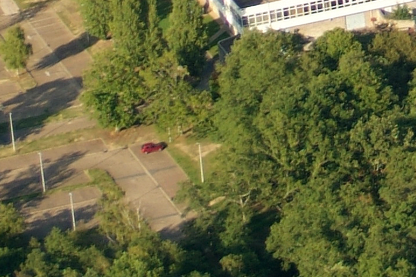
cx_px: 820
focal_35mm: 466
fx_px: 5383
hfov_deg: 4.4
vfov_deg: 2.9
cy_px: -183
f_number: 2.8
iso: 160
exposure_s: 1/1000
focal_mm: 52
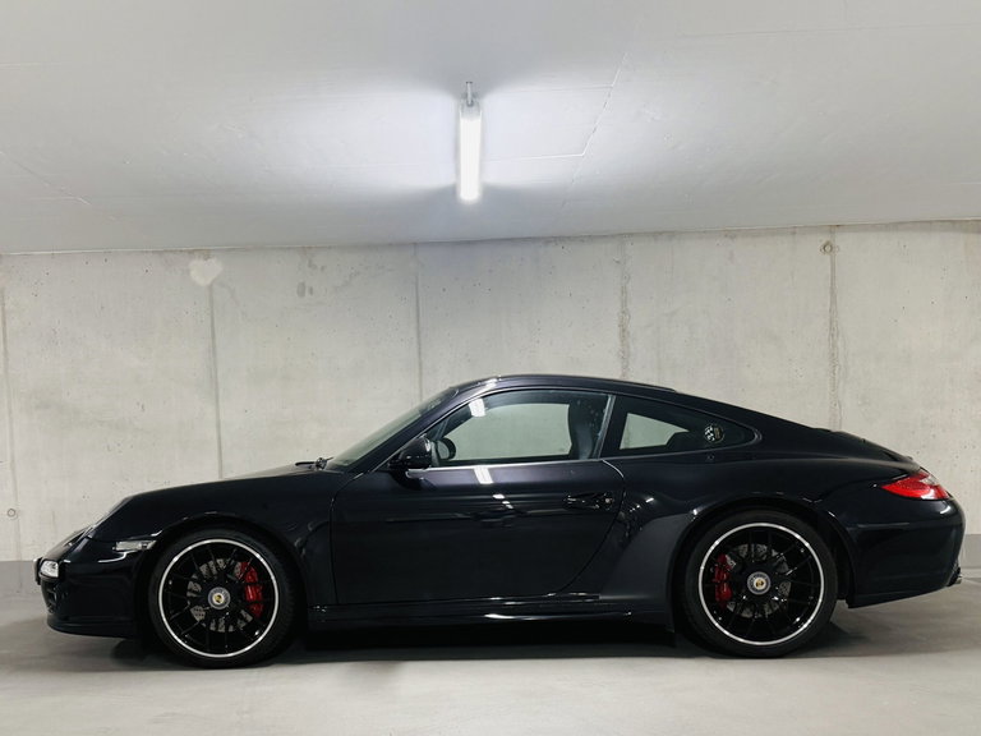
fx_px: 680
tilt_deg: -2.9
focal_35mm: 24
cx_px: 490
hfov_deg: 71.6
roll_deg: +1.8
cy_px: 368
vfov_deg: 56.8
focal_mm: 6.76
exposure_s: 1/100
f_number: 1.78
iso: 250
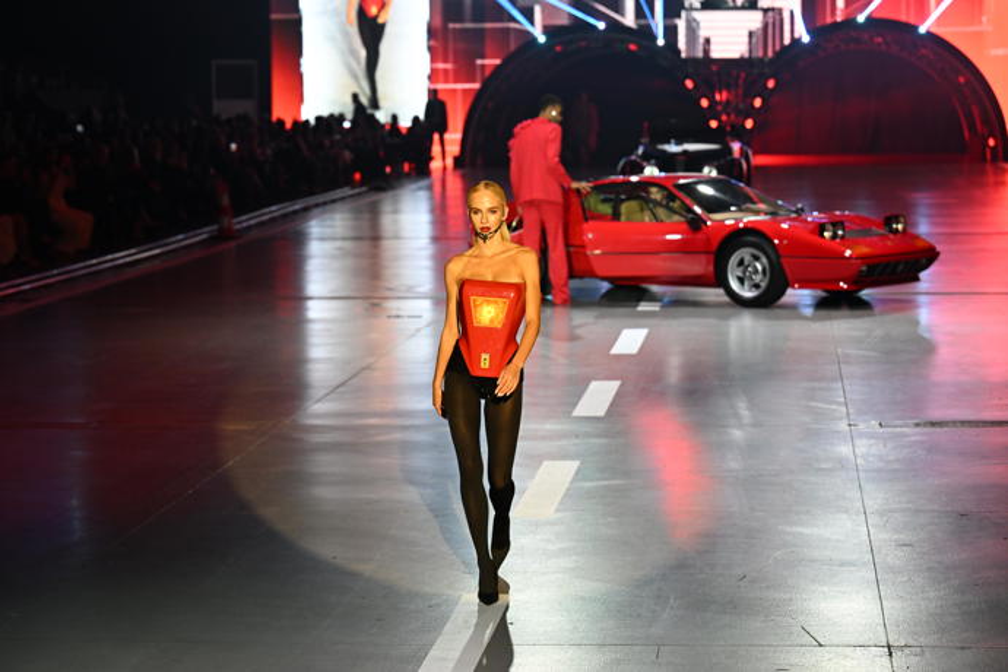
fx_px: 2800
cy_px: 336
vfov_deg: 13.7
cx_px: 504
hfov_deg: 20.4
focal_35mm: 100
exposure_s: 1/500
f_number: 4
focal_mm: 100
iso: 2000
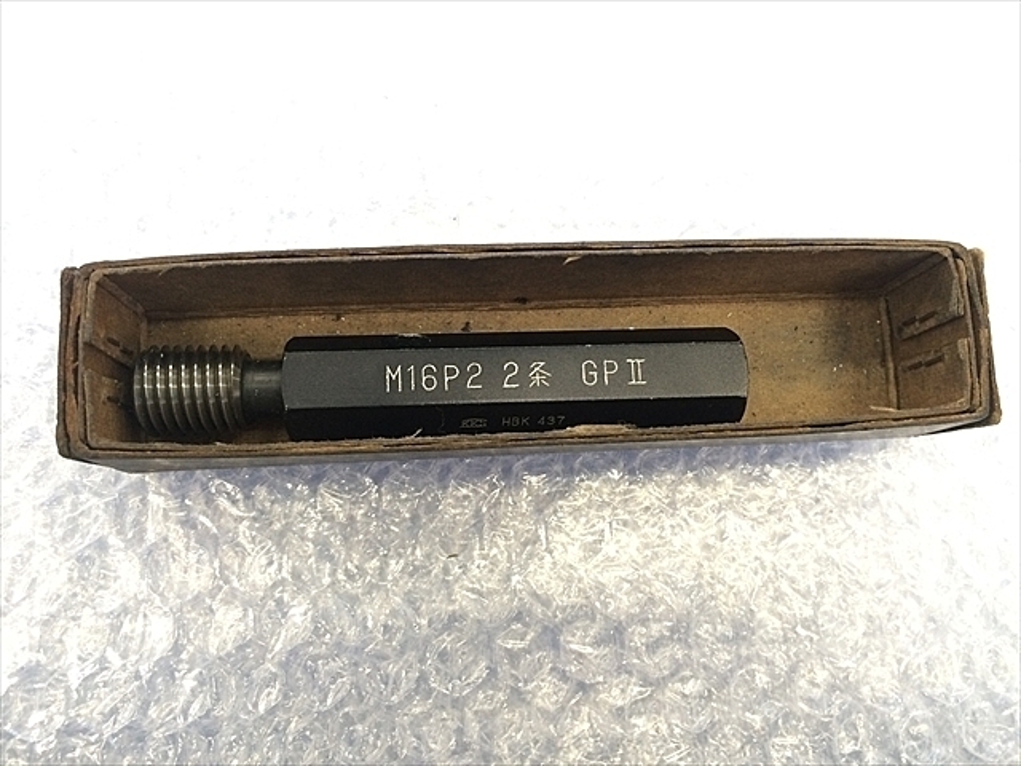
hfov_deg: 61.7
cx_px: 510
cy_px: 383
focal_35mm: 29
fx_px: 855
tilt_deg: -79.4
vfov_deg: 48.2
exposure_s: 1/30
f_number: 2.2
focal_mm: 4.15
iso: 80
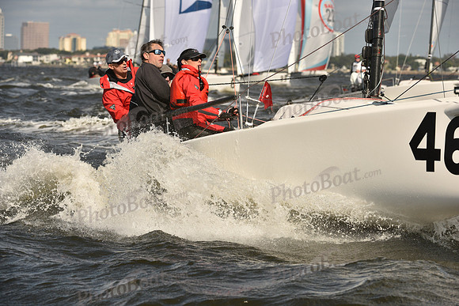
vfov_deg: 6.9
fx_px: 2550
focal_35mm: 200
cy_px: 153
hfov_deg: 10.3
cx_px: 230
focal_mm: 200
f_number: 8
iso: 250
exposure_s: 1/1250
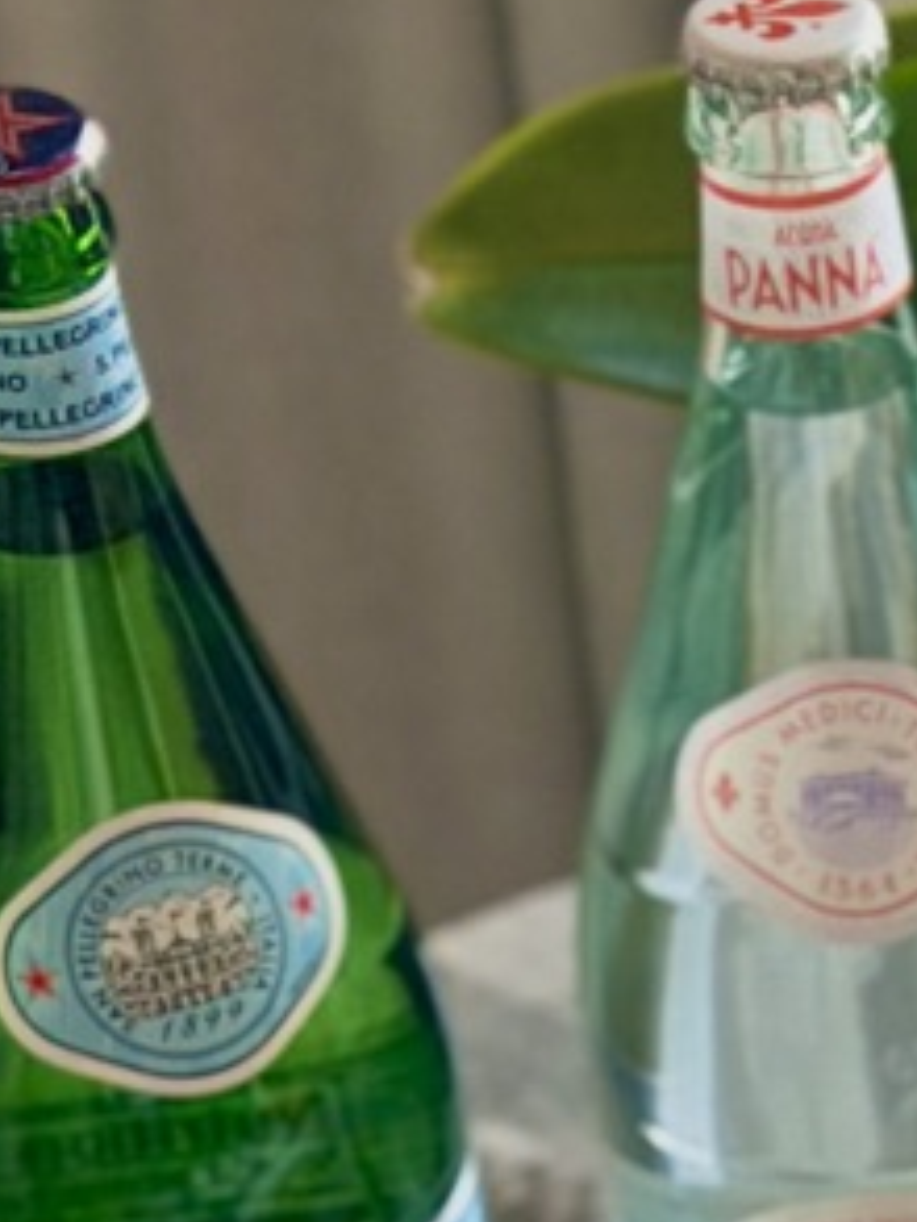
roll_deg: -0.2
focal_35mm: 262
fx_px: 9247
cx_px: 2242
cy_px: 1852
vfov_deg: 7.4
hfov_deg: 5.5
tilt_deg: -40.3
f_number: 1.78
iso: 80
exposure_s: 1/120
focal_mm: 6.76
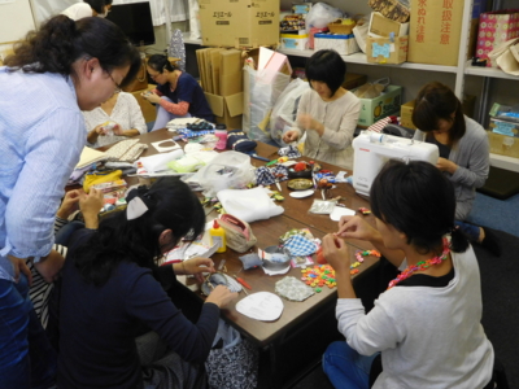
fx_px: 480
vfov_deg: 44.2
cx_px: 260
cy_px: 194
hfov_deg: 56.8
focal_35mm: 32
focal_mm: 5.7
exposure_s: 1/30
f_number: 3.6
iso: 280
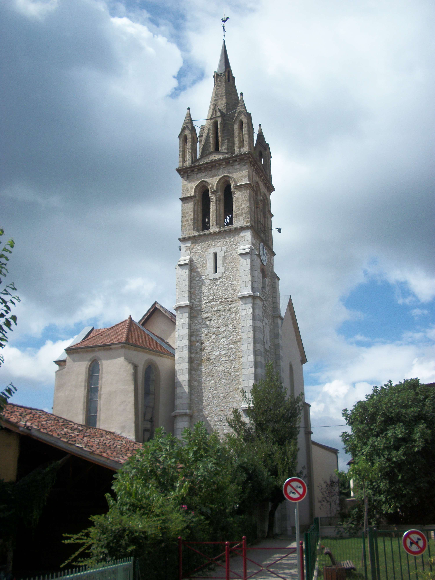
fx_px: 586
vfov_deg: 52.6
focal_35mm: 35
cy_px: 290
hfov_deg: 40.7
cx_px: 218
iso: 80
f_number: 8.8
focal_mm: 6.3
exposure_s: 1/250
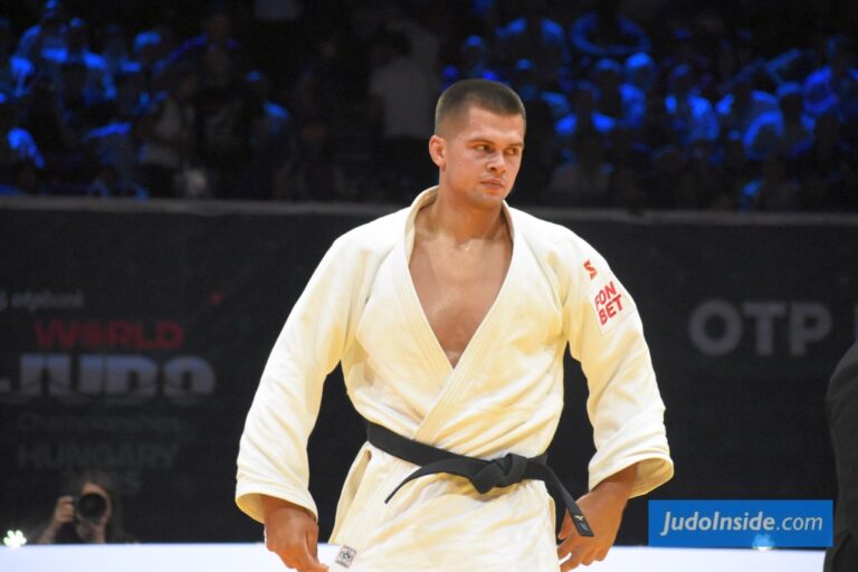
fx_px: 5183
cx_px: 429
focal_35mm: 218
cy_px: 286
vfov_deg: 6.3
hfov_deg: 9.5
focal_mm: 145
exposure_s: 1/800
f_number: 7.1
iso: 6400
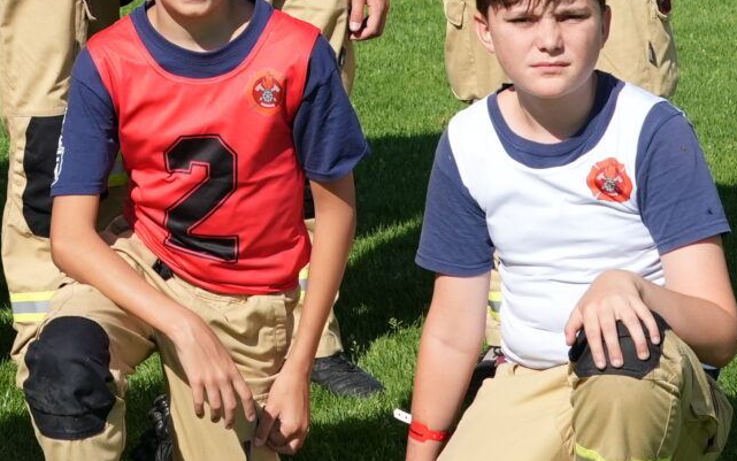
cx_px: -75
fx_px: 3436
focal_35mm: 171
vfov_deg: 7.4
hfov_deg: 12.0
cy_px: -412
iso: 320
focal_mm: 42
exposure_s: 1/1250
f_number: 6.3
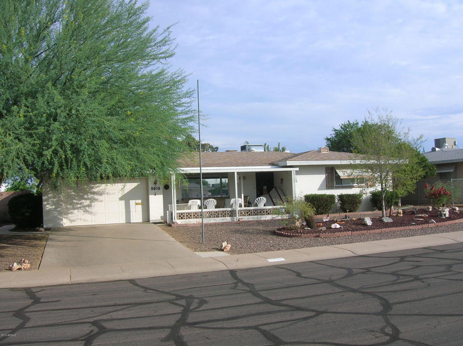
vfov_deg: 41.7
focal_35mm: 34
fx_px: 454
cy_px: 173
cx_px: 232
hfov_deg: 54.0
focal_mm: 5.7
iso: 50
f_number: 4.9
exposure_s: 1/408
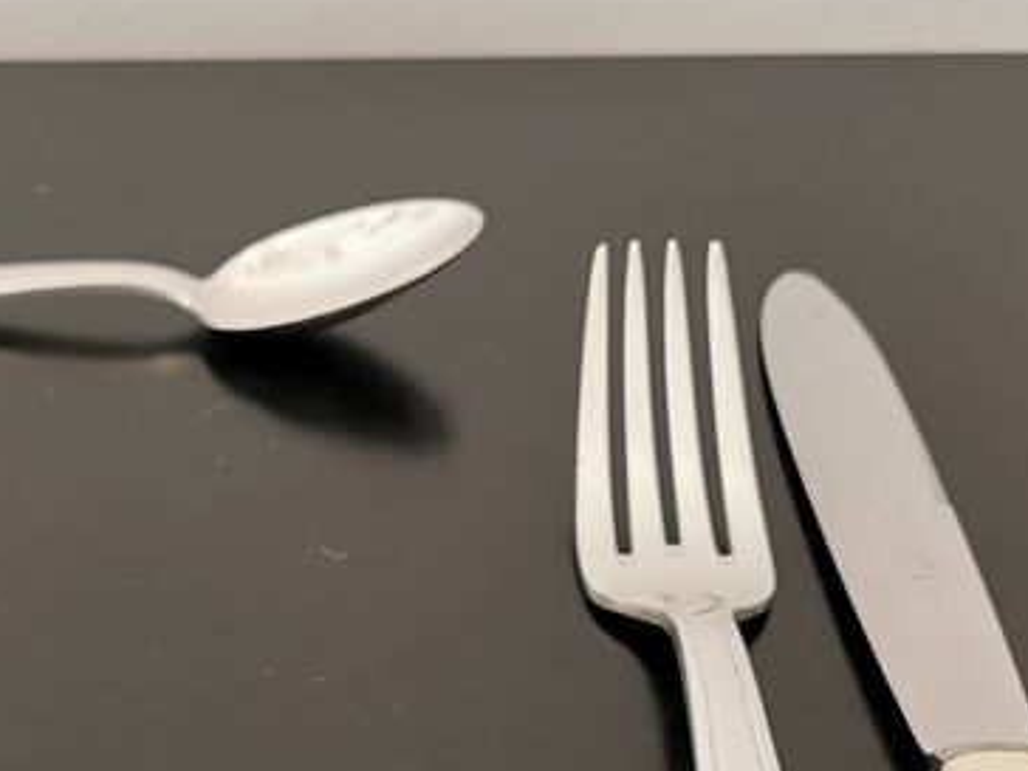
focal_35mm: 76
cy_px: 884
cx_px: 121
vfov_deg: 18.5
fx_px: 2257
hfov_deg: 25.0
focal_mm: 5.58
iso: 160
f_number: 1.8
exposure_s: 1/100
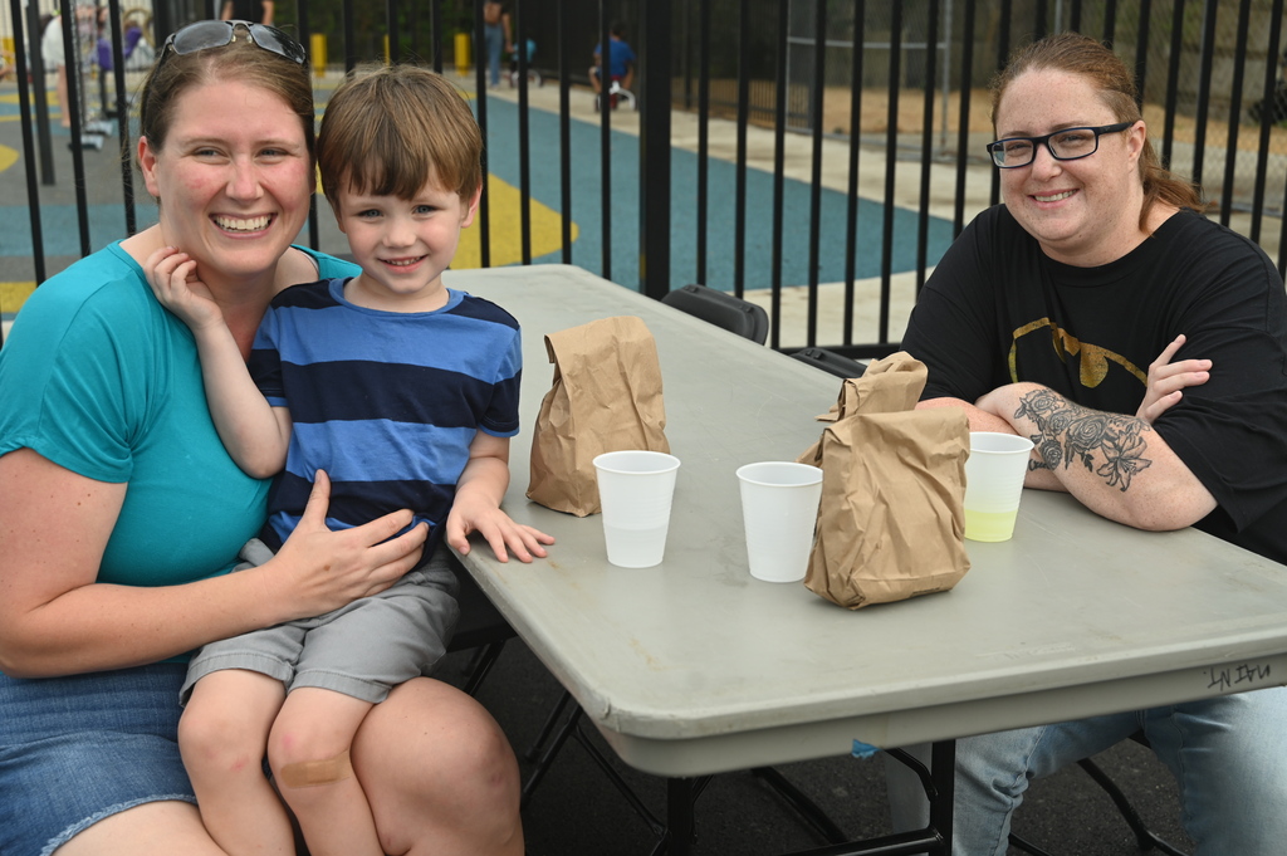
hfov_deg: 45.5
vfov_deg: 31.1
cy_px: 428
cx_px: 644
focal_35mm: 43
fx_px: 1536
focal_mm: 43
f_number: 4.5
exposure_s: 1/250
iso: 200
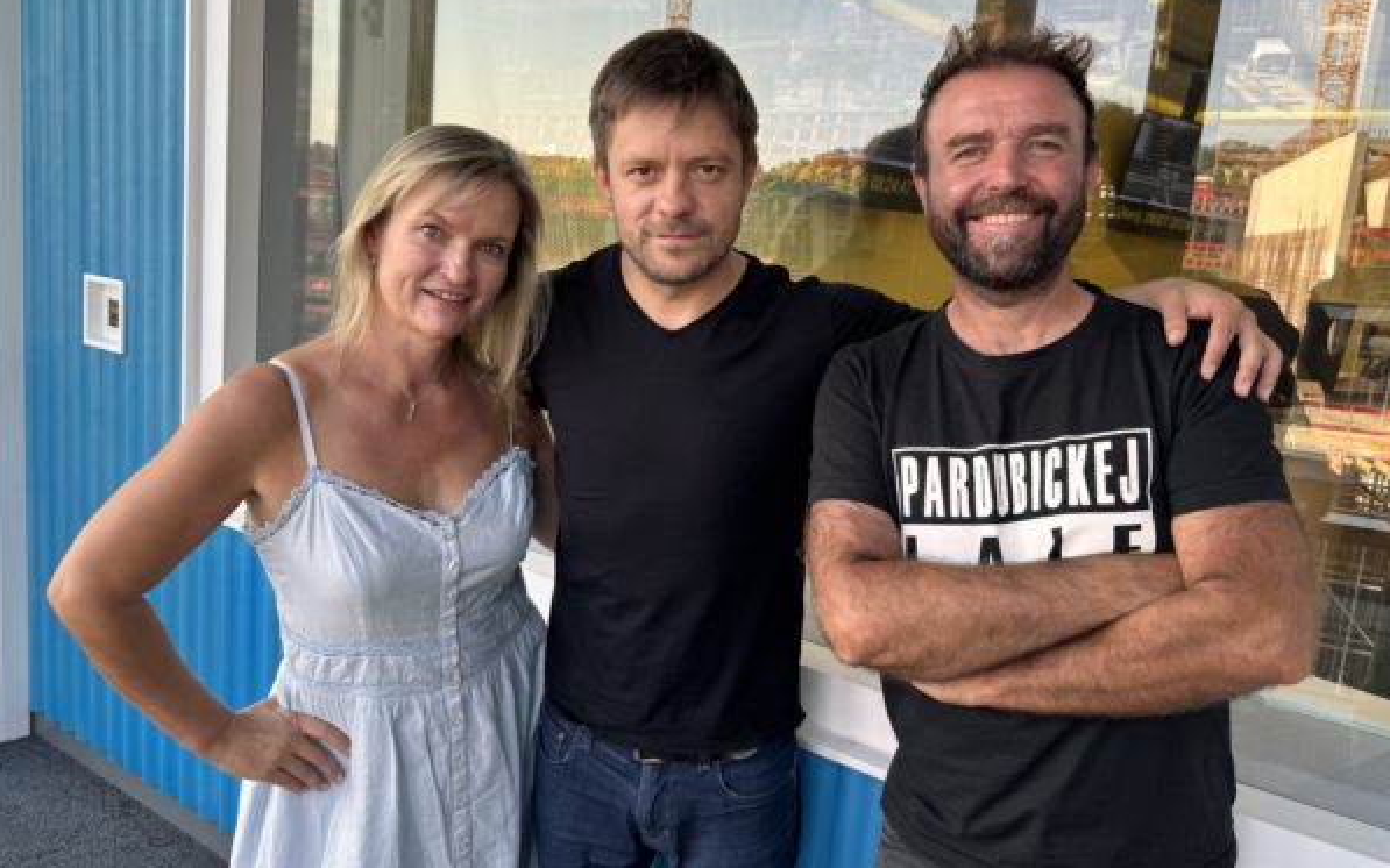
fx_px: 985
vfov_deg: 47.4
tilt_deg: -7.9
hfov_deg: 70.4
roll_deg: -4.2
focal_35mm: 26
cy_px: 361
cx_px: 703
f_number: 1.78
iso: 50
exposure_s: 1/133
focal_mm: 6.76
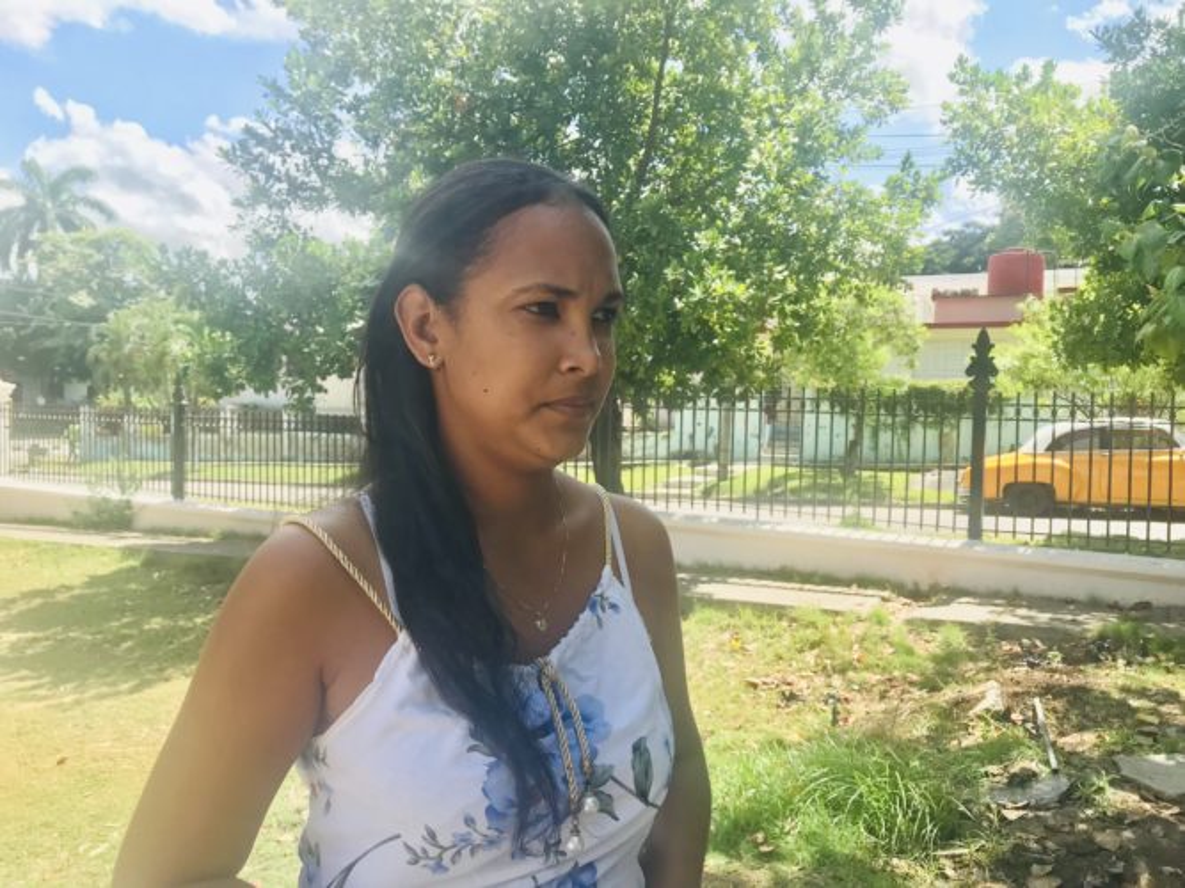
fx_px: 958
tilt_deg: -2.3
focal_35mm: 28
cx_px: 592
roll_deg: -2.2
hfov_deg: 63.5
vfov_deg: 49.7
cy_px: 444
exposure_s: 1/643
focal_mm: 3.99
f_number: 1.8
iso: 20
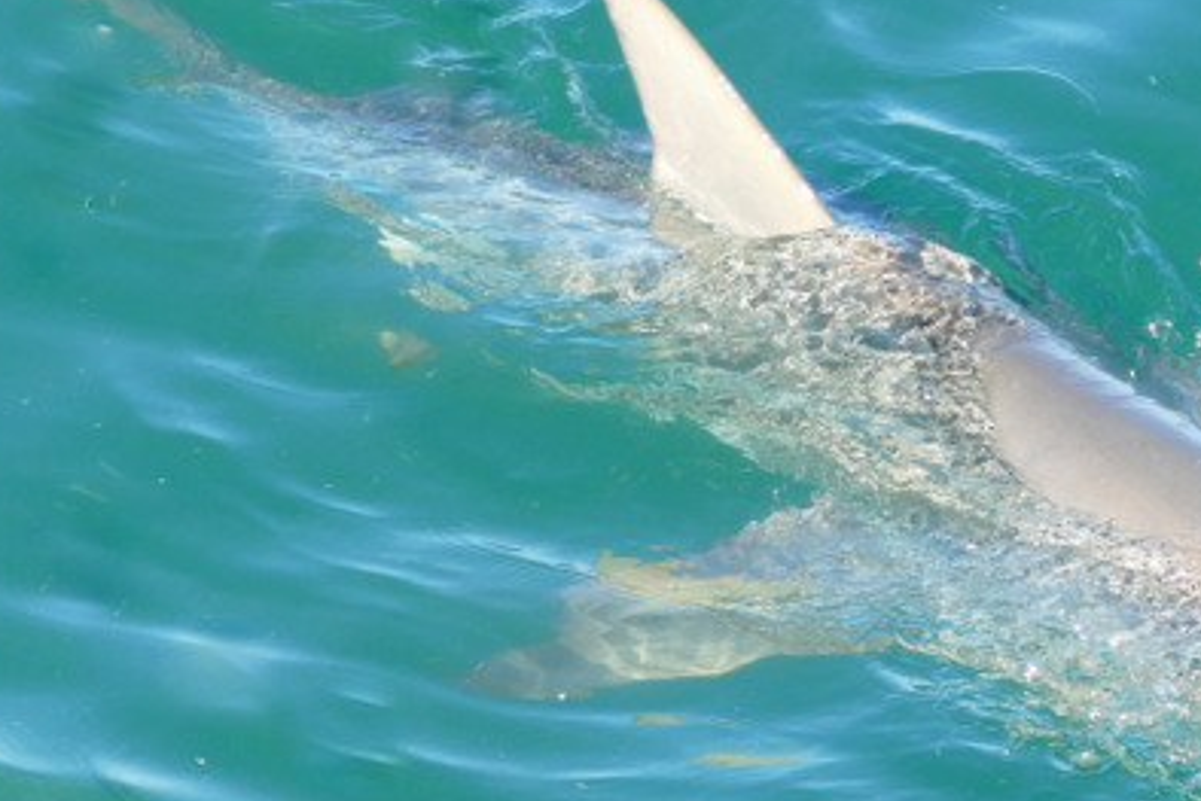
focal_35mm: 137
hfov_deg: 14.9
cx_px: 771
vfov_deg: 10.0
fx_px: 4572
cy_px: 295
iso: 125
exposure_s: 1/400
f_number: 3.8
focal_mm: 32.65
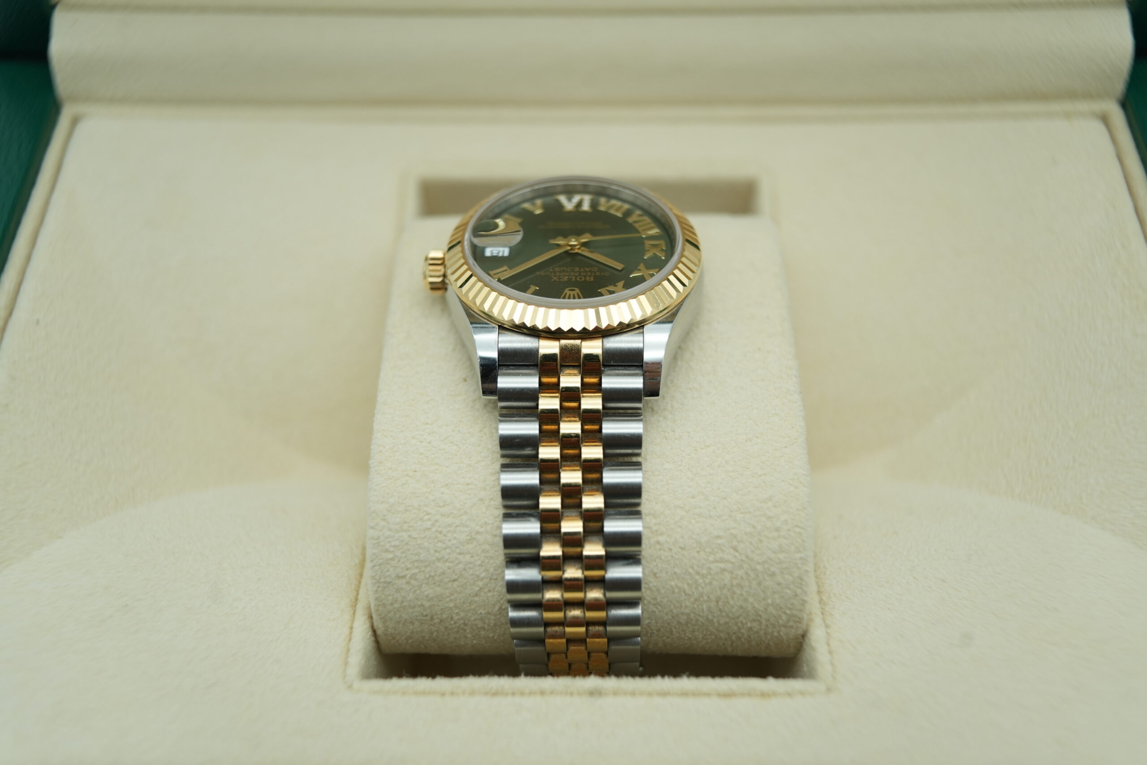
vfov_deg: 37.9
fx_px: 1115
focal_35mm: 35
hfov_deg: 54.4
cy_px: 382
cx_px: 574
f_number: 5
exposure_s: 1/250
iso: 400
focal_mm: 35
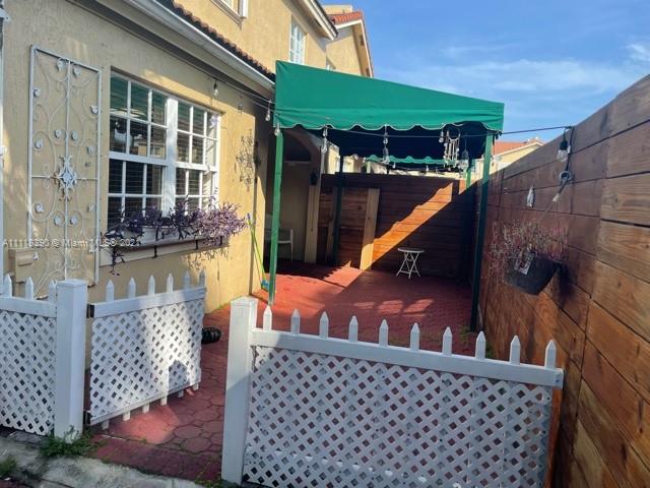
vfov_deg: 53.1
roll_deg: -3.1
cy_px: 244
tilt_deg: -4.7
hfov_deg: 67.3
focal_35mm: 26
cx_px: 325
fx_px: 488
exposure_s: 1/1595
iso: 32
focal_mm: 4.2
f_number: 1.6
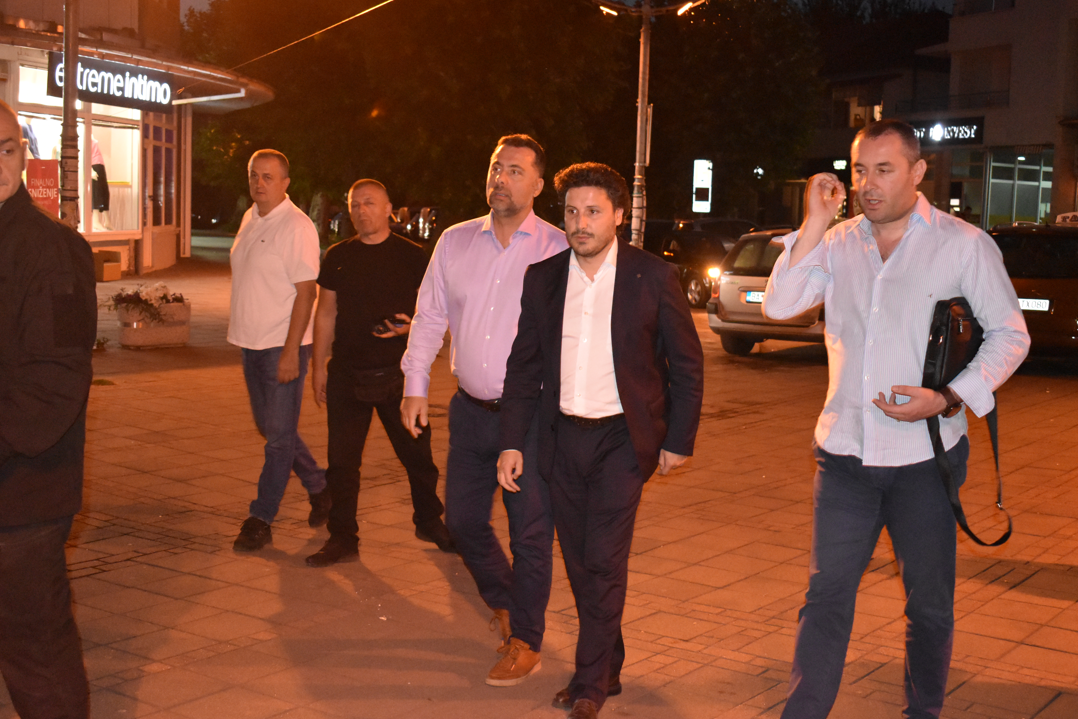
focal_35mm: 48
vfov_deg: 28.4
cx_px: 550
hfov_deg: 41.5
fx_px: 1423
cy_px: 363
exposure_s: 1/60
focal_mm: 31
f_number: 4.2
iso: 6400
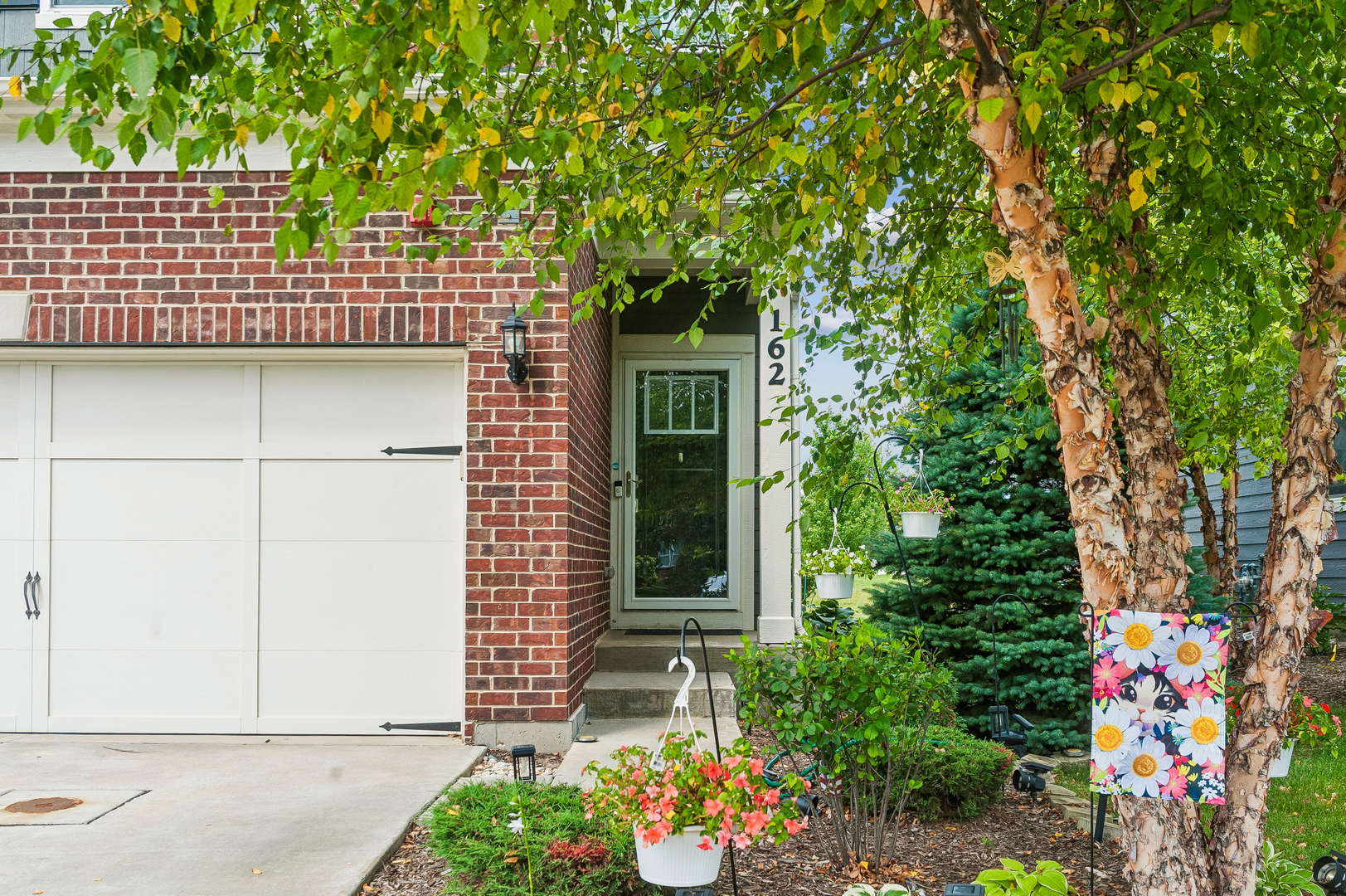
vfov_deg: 41.1
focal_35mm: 32
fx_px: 1196
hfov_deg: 58.7
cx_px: 673
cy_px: 448
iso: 400
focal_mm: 32
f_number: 8
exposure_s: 1/320
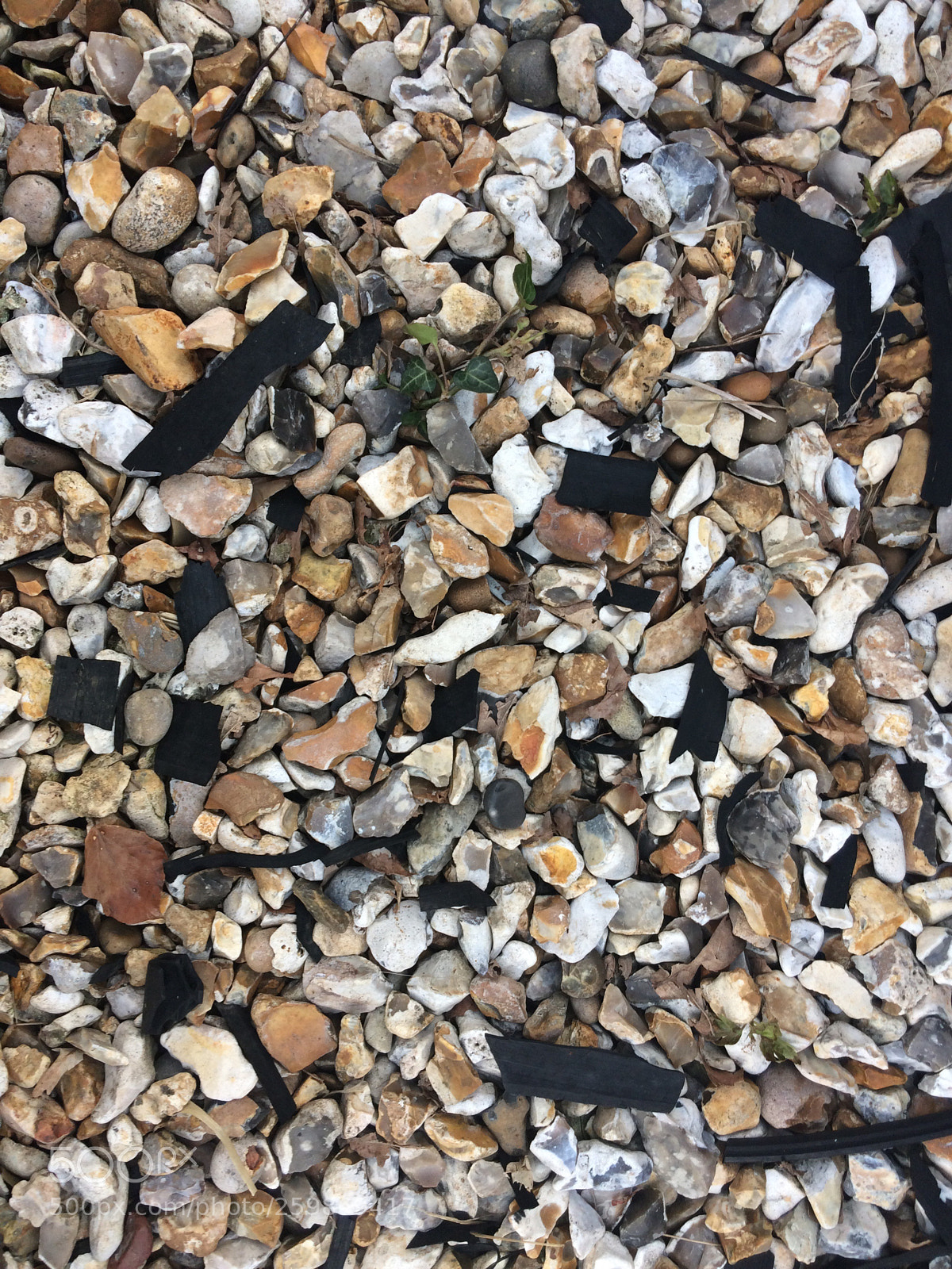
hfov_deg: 48.2
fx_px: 1063
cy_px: 634
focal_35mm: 29
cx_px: 476
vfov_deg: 61.7
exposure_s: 1/50
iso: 50
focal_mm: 4.15
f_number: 2.2
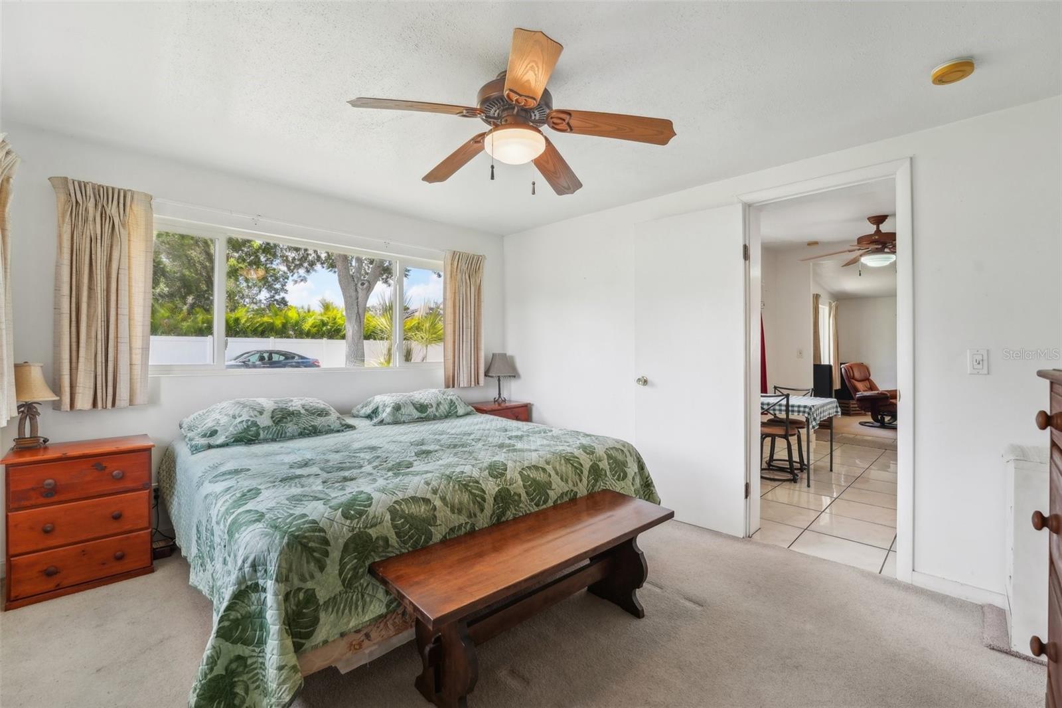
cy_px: 354
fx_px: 413
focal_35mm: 14
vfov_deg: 81.2
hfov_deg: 104.3
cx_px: 531
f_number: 8
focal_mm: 14
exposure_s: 1/40
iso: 200
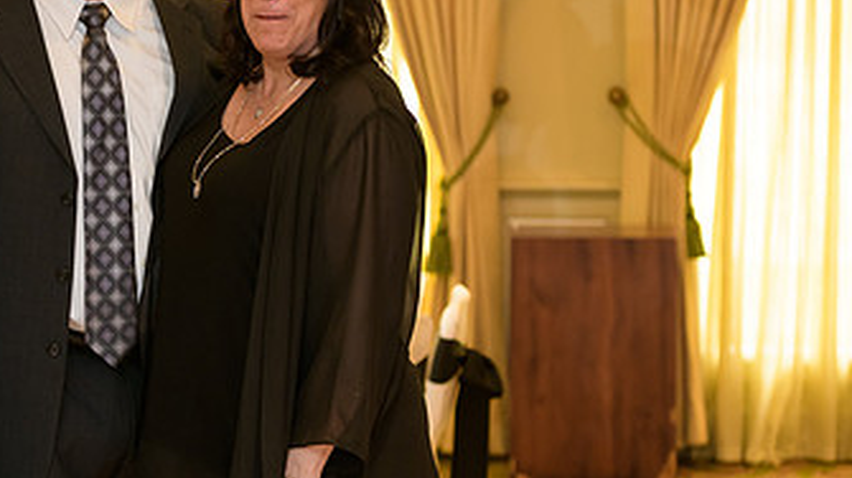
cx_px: 130
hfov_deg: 16.7
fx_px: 2868
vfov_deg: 9.5
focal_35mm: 127
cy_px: 159
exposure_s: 1/125
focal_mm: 70
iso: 1600
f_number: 3.2
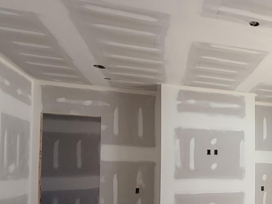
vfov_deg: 36.5
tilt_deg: +1.1
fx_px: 299
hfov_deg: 42.2
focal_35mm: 38
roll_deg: -0.2
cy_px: 162
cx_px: 273
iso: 50
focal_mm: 2.22
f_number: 2.2
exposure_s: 1/145
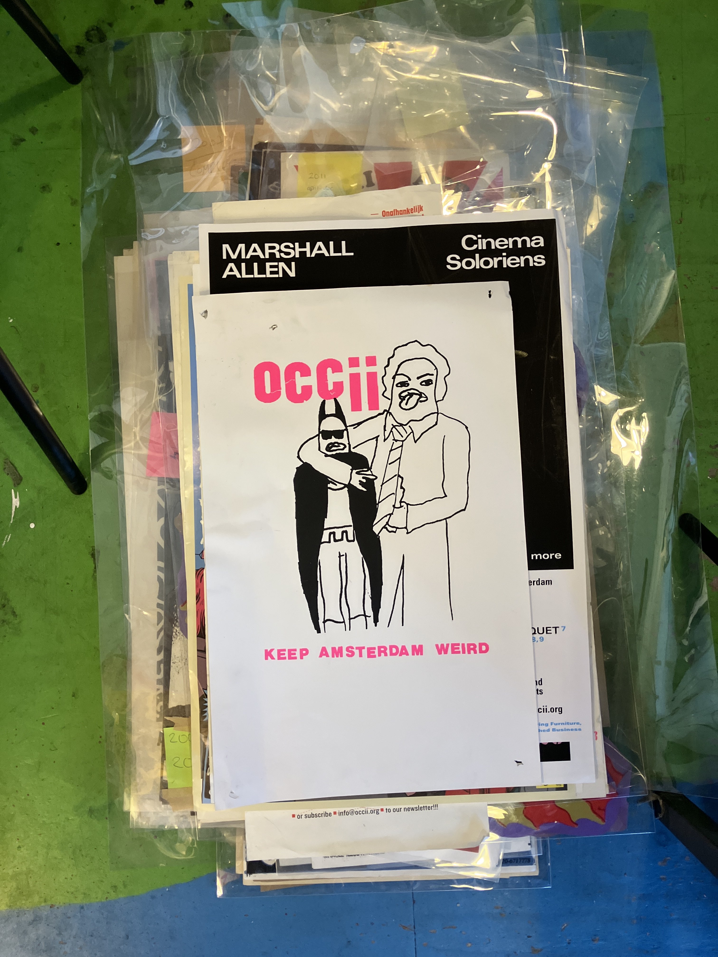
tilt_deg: -85.5
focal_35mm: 28
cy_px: 478
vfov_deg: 63.4
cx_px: 359
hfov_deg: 49.7
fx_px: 774
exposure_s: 1/50
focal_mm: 3.99
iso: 160
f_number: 1.8
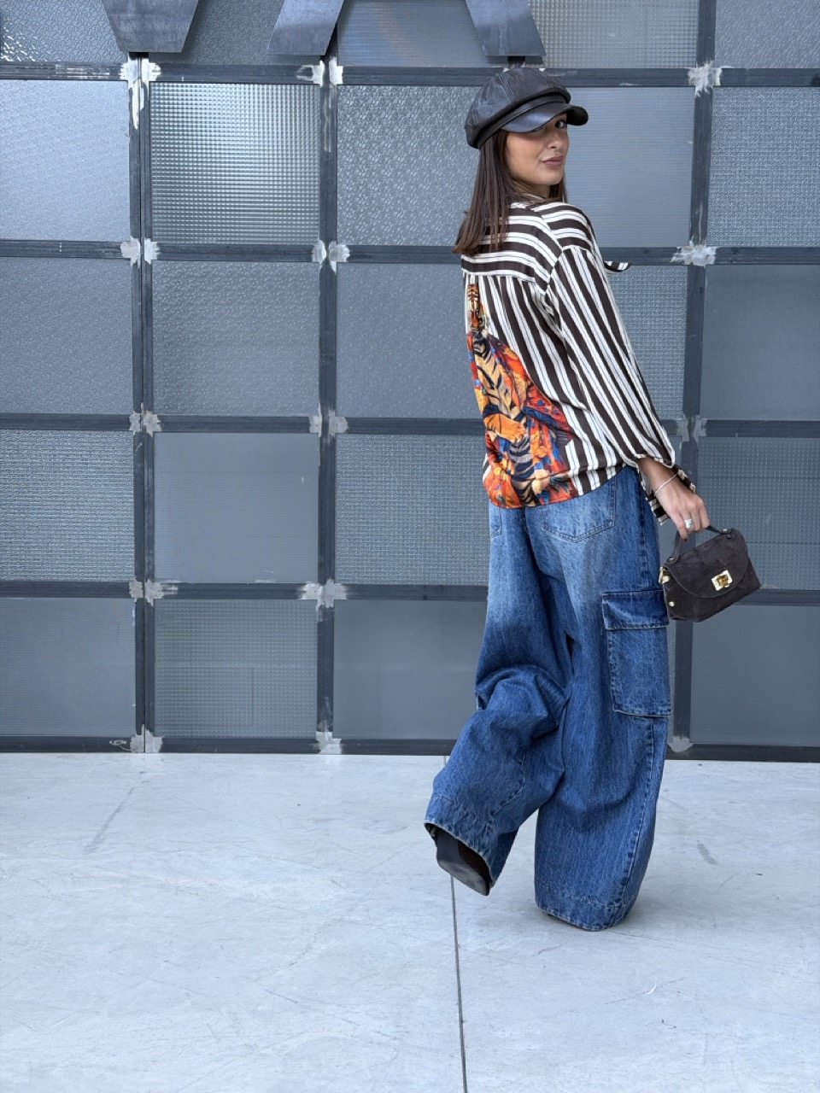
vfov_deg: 39.7
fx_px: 1516
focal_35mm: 48
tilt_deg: -6.0
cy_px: 546
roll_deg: -0.4
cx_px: 410
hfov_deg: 30.3
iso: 250
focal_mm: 6.76
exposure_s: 1/60
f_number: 1.78
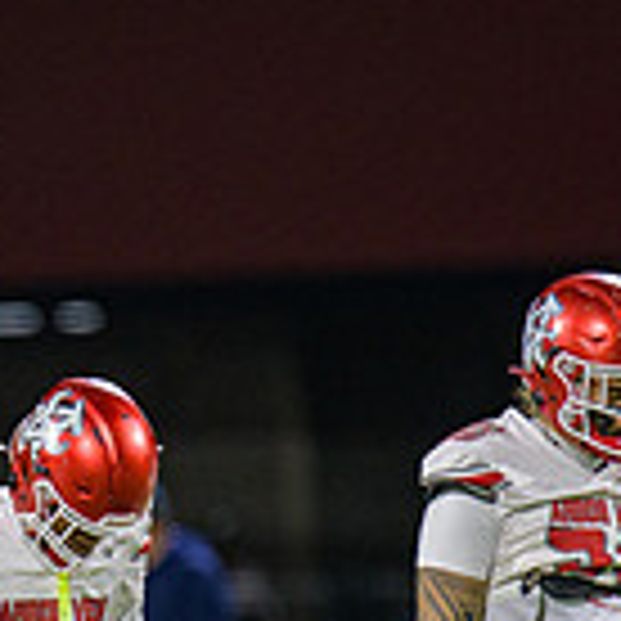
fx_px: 21778
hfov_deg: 1.6
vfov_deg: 1.6
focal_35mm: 1073
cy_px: 695
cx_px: -22
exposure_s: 1/250
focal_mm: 300
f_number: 2.8
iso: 1250
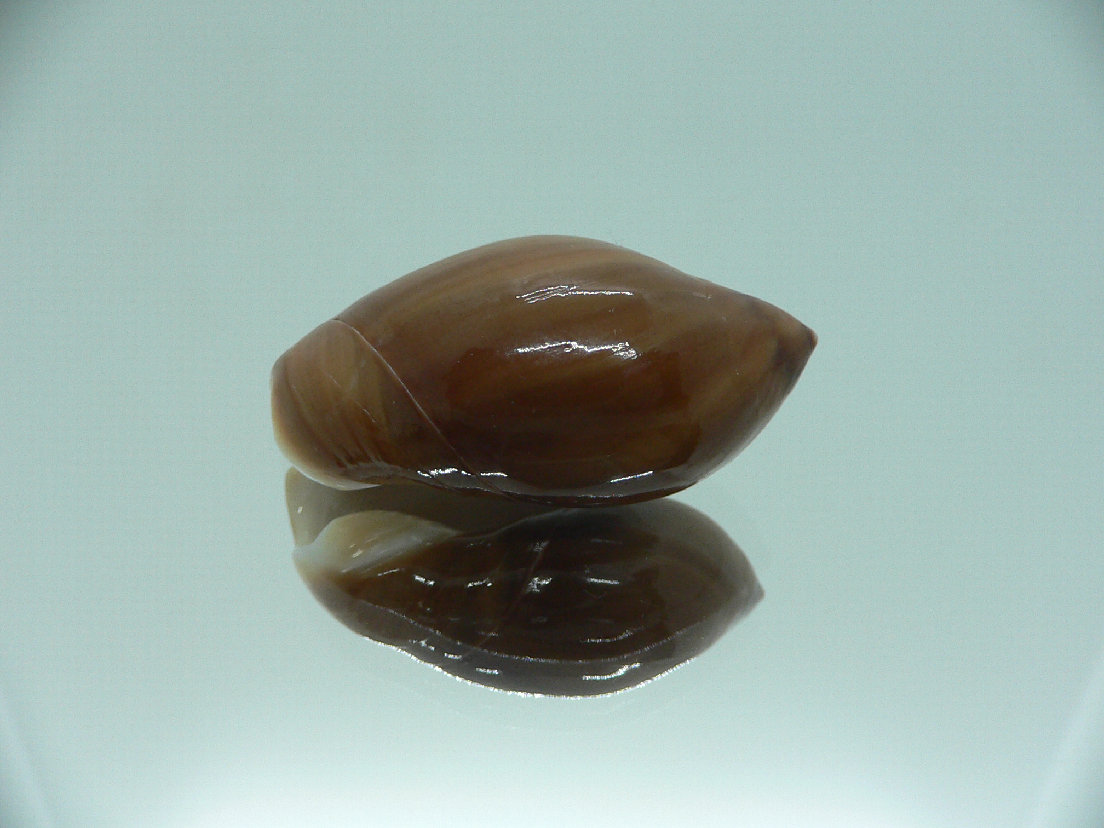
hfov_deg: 52.6
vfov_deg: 40.7
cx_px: 552
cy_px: 414
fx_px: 1116
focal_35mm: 35
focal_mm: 4.6
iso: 100
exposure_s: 1/60
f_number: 2.8
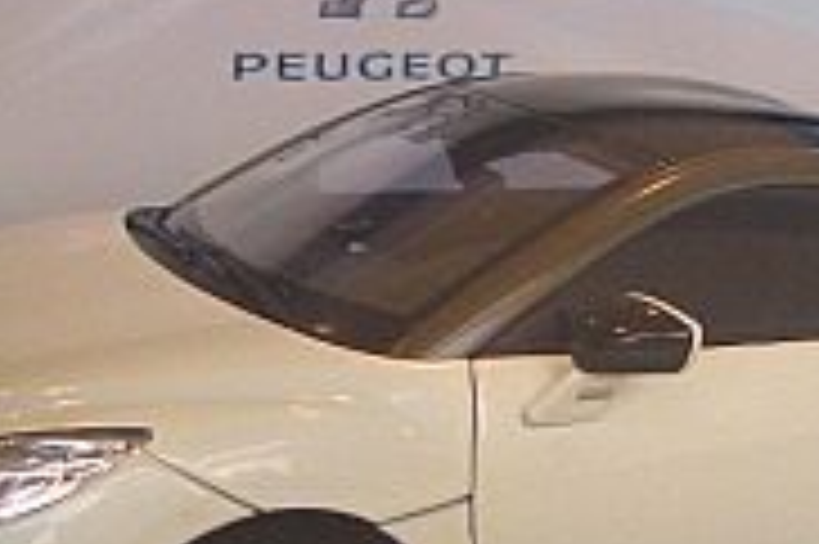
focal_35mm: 80
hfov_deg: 25.3
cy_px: 396
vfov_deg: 17.0
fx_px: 1818
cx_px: 536
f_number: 2.6
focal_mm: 5.8
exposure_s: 1/100
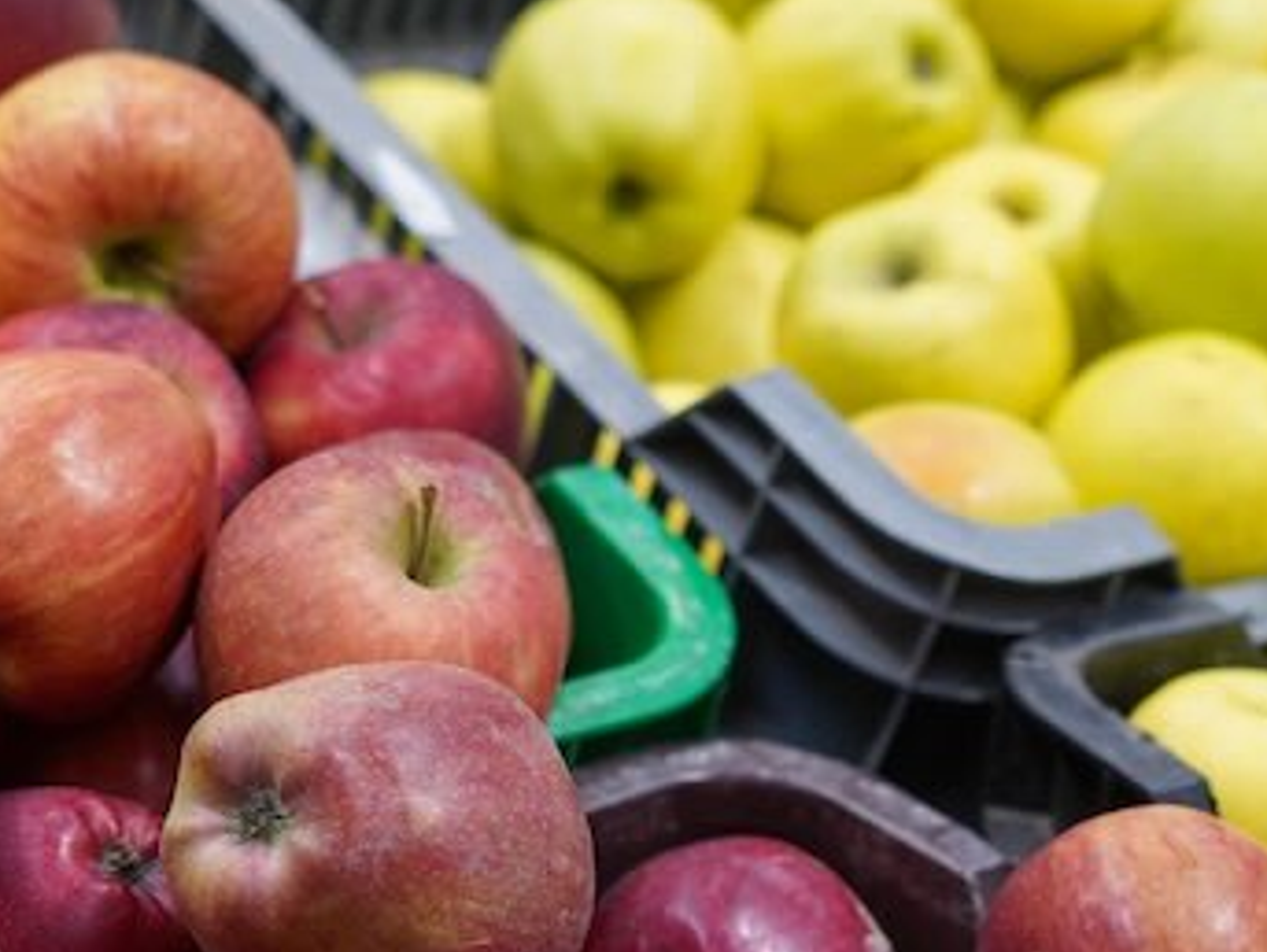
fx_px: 4617
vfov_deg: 11.7
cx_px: 879
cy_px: 915
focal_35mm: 126
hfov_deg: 15.6
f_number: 3.2
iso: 320
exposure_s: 1/60
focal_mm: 50
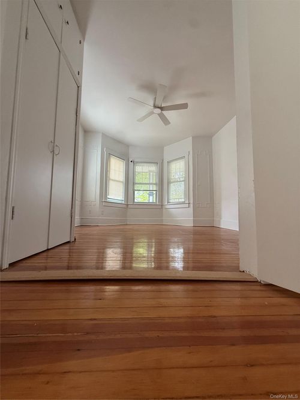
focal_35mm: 14
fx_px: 162
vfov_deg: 102.1
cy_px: 200
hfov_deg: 85.7
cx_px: 150
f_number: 2.2
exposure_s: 1/99
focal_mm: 2.22
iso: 320
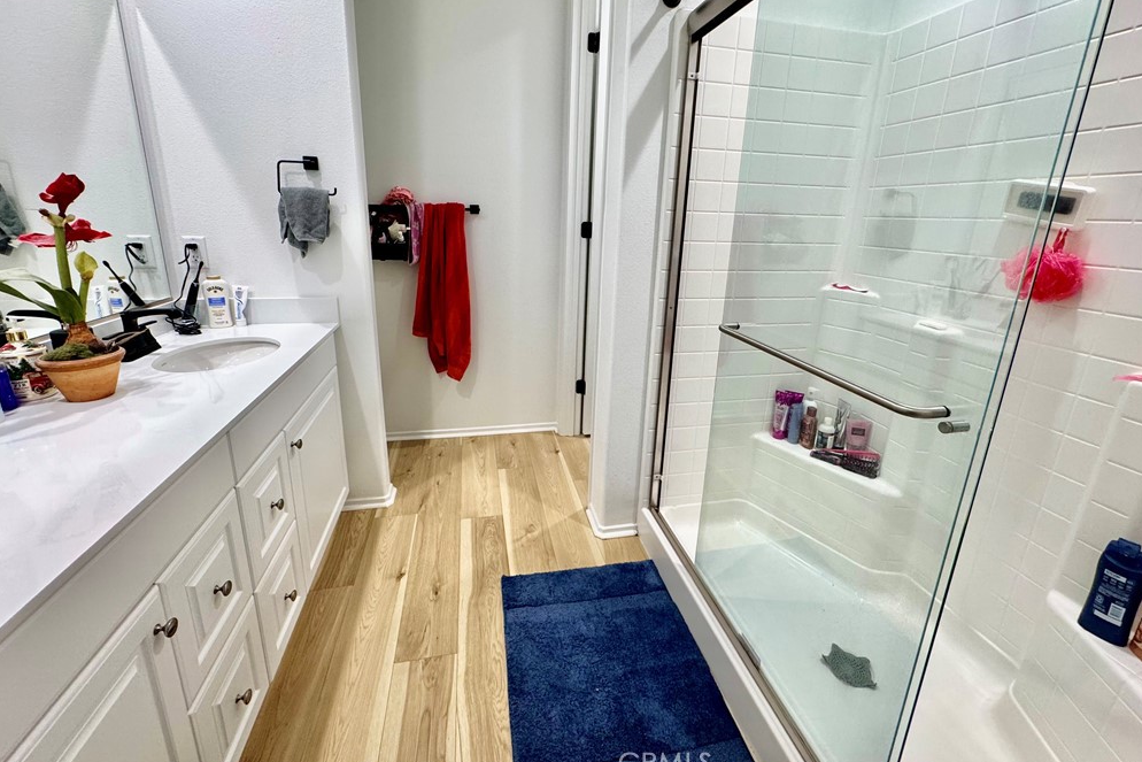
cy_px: 338
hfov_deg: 100.4
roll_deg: -2.2
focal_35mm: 15
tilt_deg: -15.0
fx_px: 476
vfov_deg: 77.1
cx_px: 568
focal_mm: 2.22
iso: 160
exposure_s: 1/120
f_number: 2.2
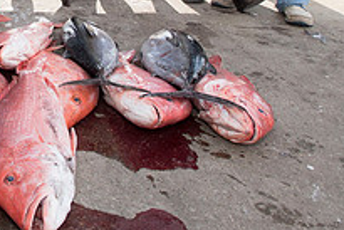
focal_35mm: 48
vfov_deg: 24.0
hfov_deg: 35.3
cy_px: -83
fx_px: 459
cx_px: -34
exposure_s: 1/640
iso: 250
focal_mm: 17
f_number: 5.6
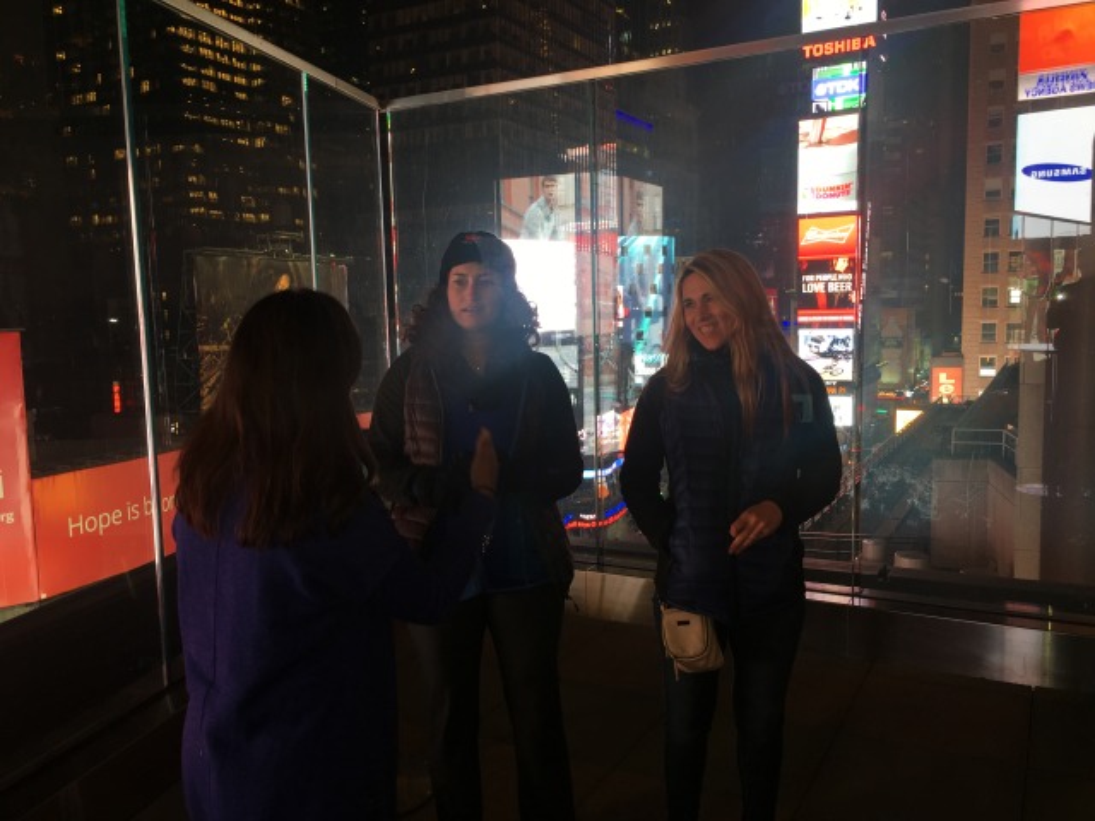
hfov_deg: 61.7
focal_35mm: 29
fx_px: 917
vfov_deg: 48.2
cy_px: 410
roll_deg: +1.8
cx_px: 548
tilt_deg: -6.1
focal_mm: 4.15
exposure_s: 1/30
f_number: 2.2
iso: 32
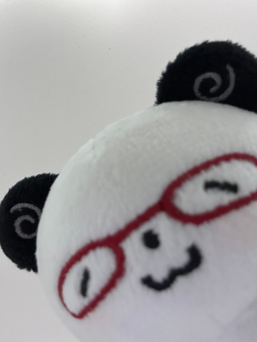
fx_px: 297
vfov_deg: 60.0
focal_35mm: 30
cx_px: 128
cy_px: 171
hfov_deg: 46.8
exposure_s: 1/60
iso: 200
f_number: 1.9
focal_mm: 2.69
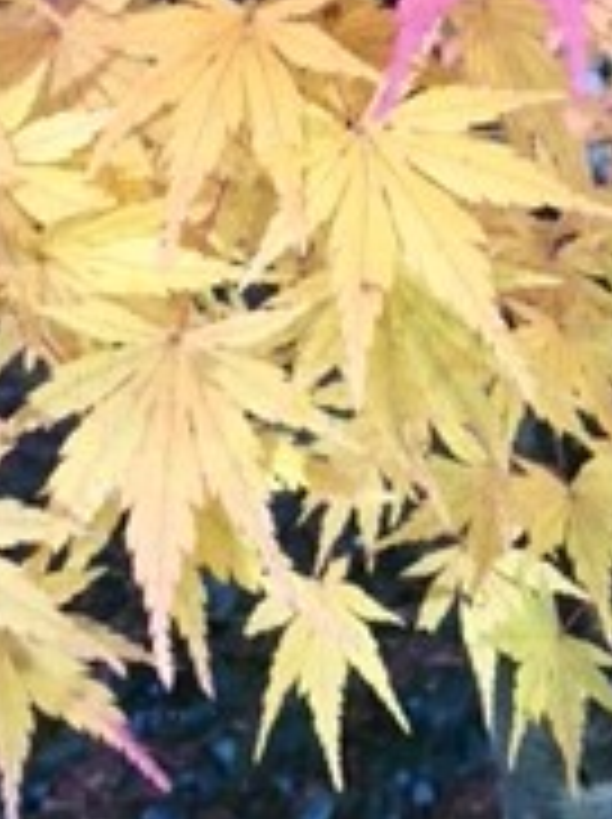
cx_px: 418
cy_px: -252
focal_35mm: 102
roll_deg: -0.8
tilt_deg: -3.2
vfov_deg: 18.0
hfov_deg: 14.4
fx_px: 2410
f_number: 2.2
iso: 40
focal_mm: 4.15
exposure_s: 1/30
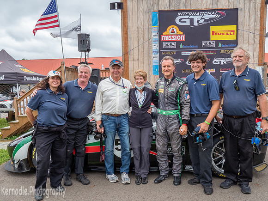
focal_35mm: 28
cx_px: 136
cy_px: 113
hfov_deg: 64.3
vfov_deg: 50.3
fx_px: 213
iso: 400
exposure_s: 1/80
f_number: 9
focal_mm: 12
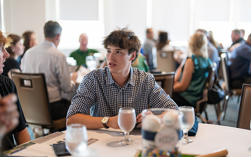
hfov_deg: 38.9
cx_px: 125
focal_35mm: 52
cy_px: 78
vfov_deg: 24.9
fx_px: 356
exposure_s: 1/320
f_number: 1.2
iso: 250
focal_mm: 50
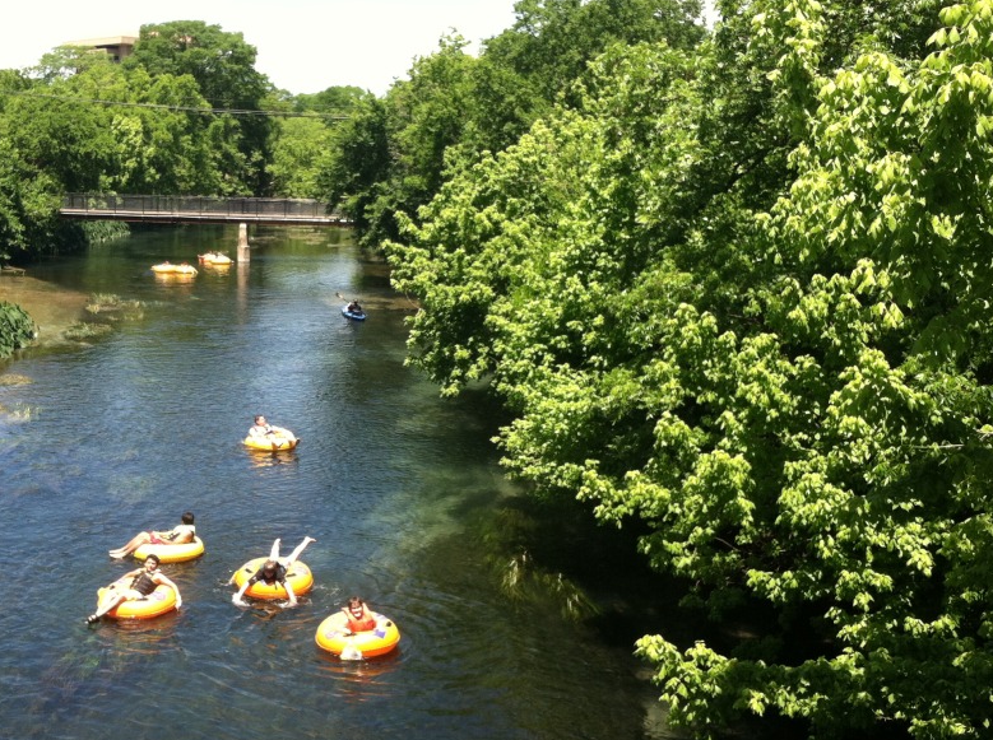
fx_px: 1317
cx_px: 344
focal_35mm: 46
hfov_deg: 40.9
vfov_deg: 31.4
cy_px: 359
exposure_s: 1/462
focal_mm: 3.85
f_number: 2.8
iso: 80
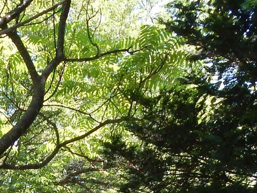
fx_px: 661
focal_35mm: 89
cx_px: 22
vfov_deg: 14.0
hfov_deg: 21.5
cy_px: 388
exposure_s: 1/200
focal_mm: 4
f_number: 3
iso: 125
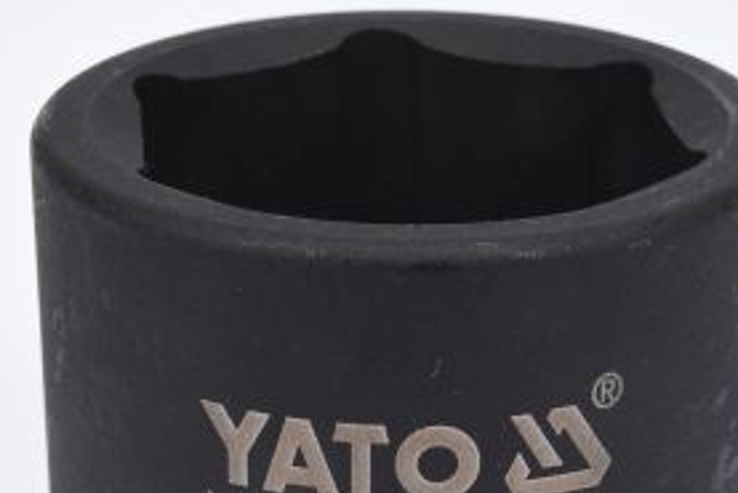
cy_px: 434
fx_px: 3035
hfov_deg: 13.9
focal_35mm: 148
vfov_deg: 9.2
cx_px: 417
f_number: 16
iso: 250
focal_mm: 50
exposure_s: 1/125
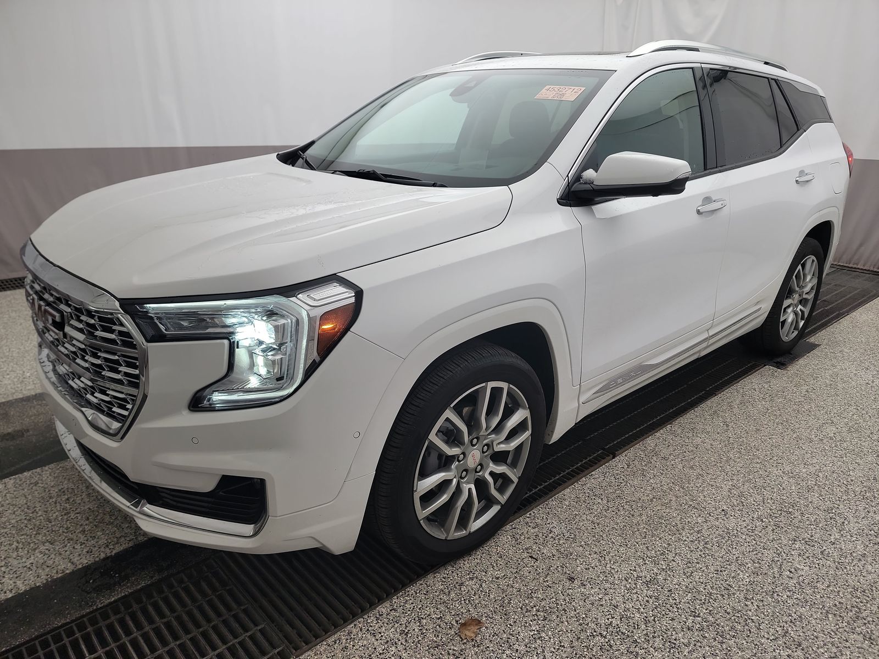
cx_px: 440
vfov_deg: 56.8
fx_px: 609
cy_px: 330
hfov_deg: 71.6
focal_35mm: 24
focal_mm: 6.7
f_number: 1.8
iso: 53
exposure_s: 1/59
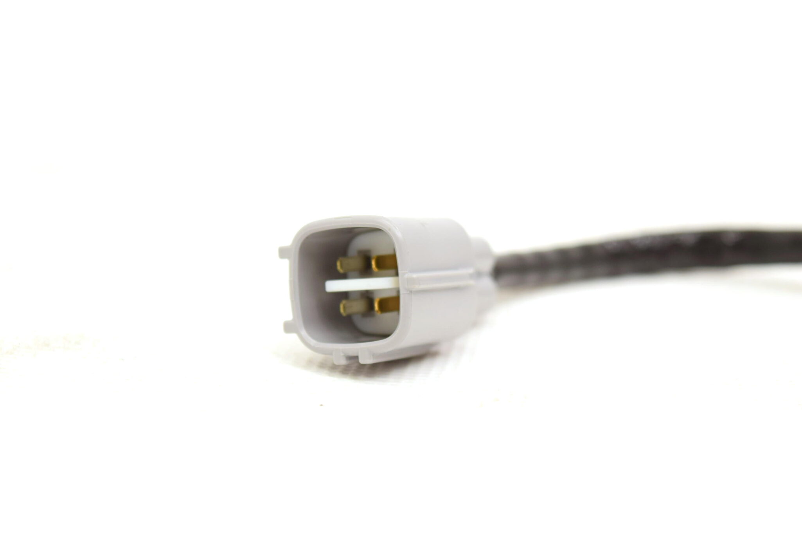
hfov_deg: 24.6
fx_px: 1839
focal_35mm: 82
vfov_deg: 16.6
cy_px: 268
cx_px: 401
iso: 400
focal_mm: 55
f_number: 5.6
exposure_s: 1/125
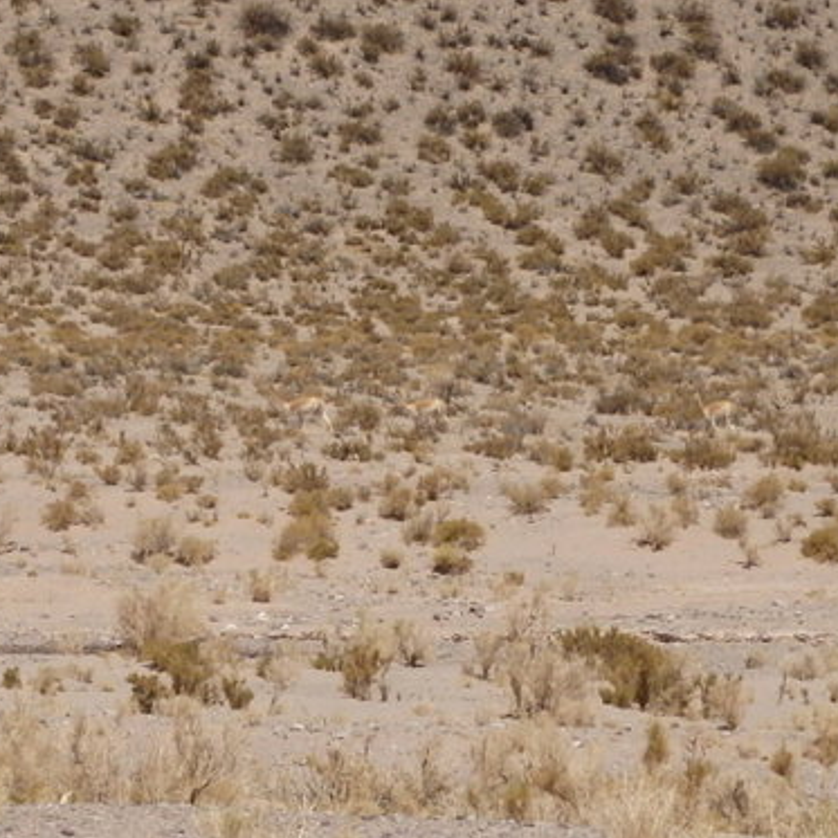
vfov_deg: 10.5
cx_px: 492
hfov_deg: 10.5
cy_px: 419
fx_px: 4547
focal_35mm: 166
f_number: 5.9
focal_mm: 25
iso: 320
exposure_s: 1/2000
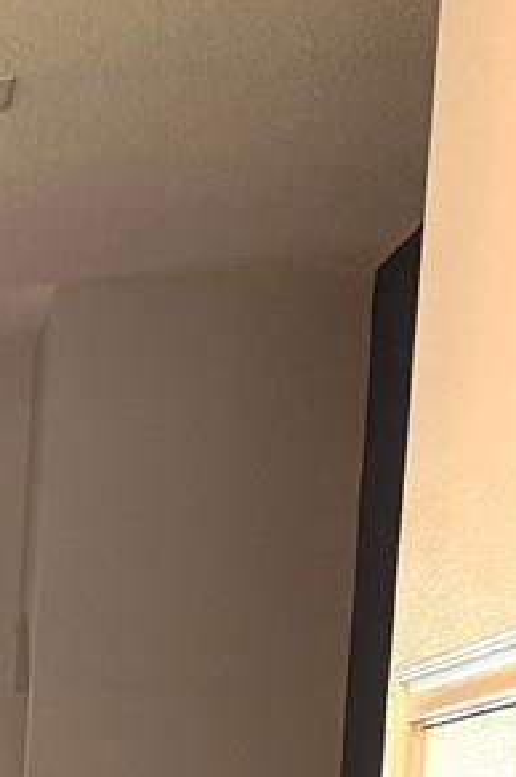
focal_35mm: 137
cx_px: -1239
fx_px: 2952
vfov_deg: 14.2
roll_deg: -1.0
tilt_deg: -6.3
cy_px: 1102
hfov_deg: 8.0
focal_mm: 6.76
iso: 160
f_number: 1.78
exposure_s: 1/60
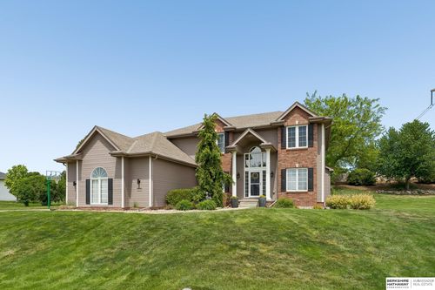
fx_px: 234
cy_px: 145
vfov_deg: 63.4
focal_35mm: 19
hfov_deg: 85.7
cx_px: 218
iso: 200
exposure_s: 1/640
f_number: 8
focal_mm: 19.4
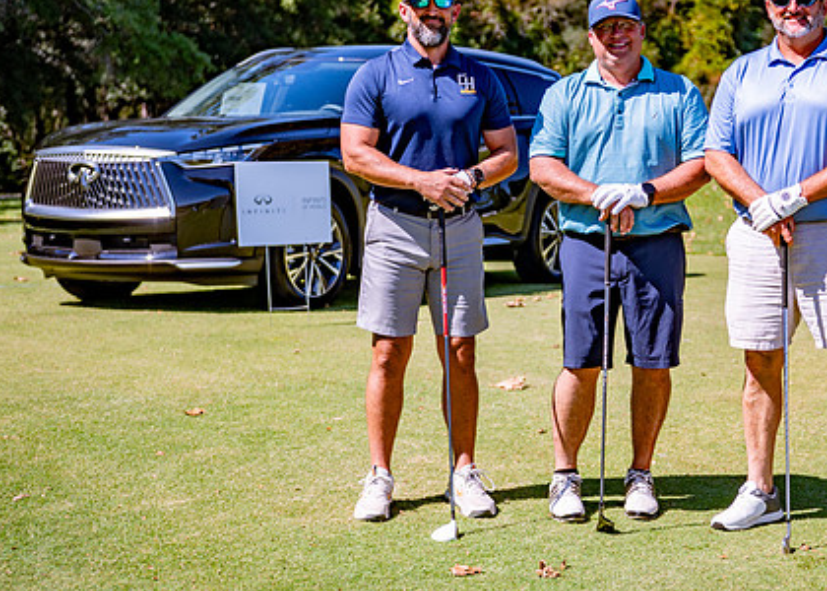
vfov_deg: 17.6
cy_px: 182
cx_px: 585
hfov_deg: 24.3
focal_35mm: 81
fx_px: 1902
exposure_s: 1/2000
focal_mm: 50
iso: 100
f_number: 2.8
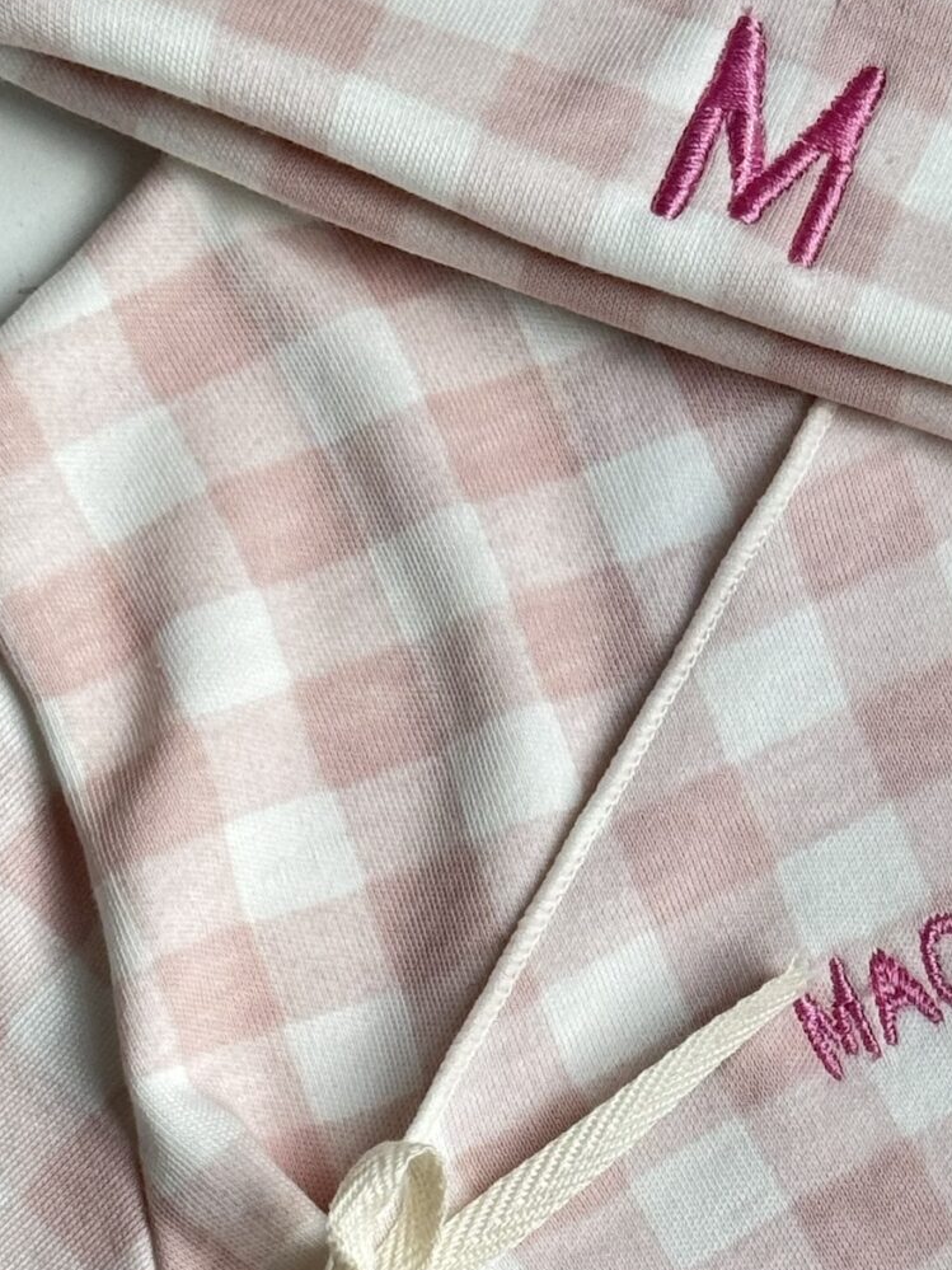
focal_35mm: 123
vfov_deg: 15.9
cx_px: 885
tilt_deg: -87.5
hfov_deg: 12.0
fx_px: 4511
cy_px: 1065
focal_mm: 6.76
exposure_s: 1/89
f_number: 1.78
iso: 100
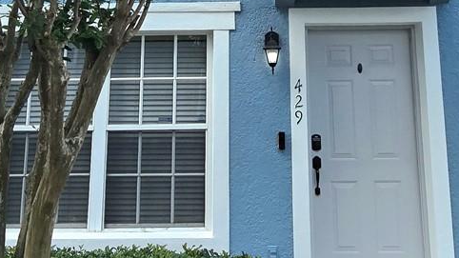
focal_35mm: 47
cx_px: 249
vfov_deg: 23.2
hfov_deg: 43.7
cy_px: -53
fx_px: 572
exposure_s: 1/1667
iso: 50
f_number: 2.2
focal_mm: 2.2
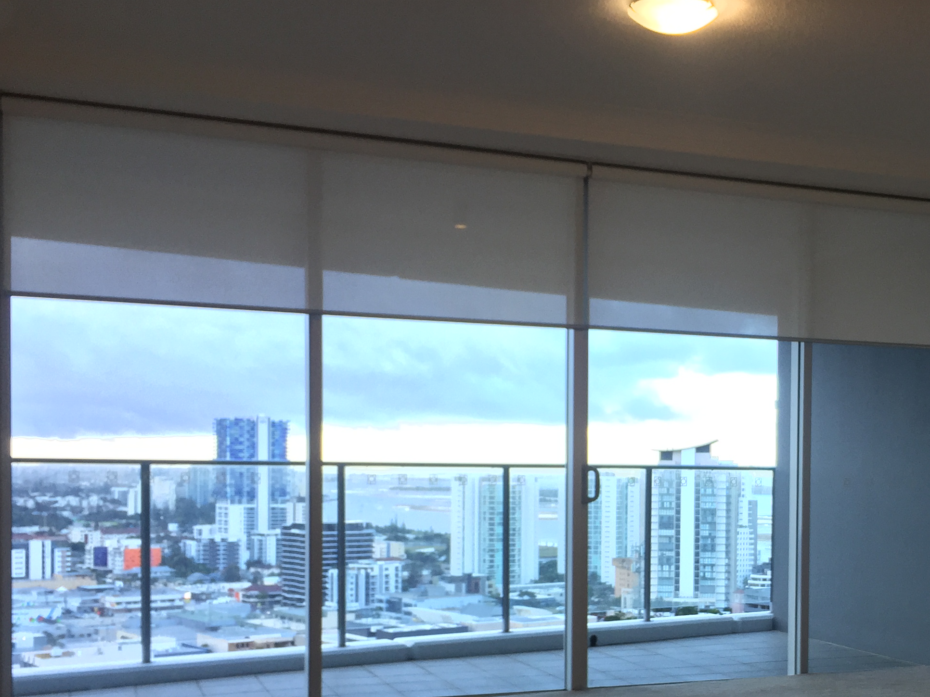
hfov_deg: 37.7
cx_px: 729
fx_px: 1316
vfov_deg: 29.3
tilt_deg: -2.6
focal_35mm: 49
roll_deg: -1.3
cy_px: 512
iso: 50
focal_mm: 4.15
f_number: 2.2
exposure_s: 1/33
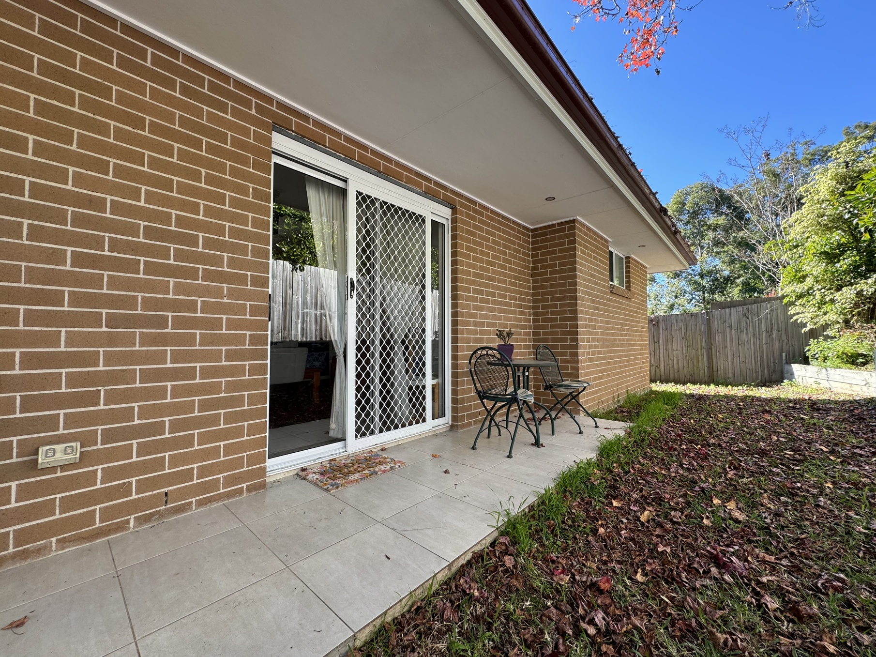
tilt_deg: +1.9
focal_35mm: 14
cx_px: 438
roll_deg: +0.3
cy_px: 328
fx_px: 354
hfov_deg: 102.1
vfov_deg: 85.7
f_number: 2.2
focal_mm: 2.22
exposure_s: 1/166
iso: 40
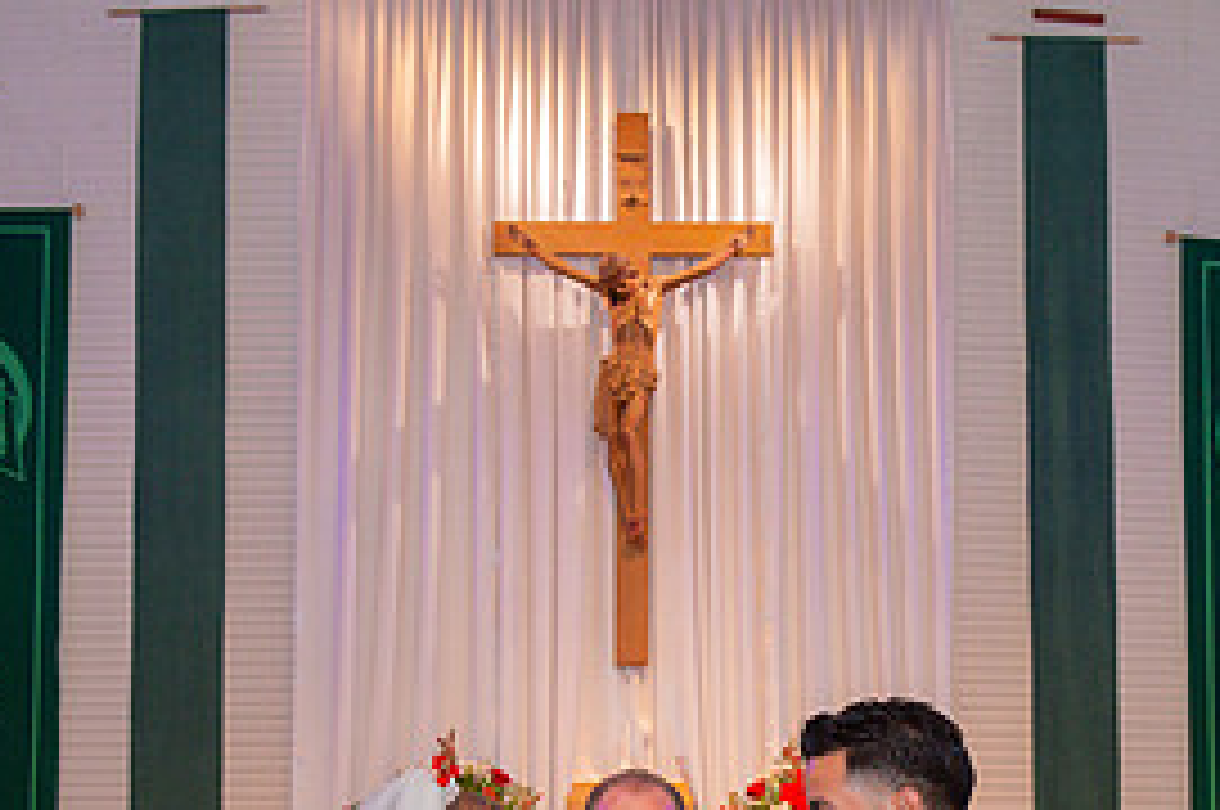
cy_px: 832
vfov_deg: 17.7
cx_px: 846
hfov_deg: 26.8
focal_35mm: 75
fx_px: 2539
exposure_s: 1/60
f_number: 4.5
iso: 1250
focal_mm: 35
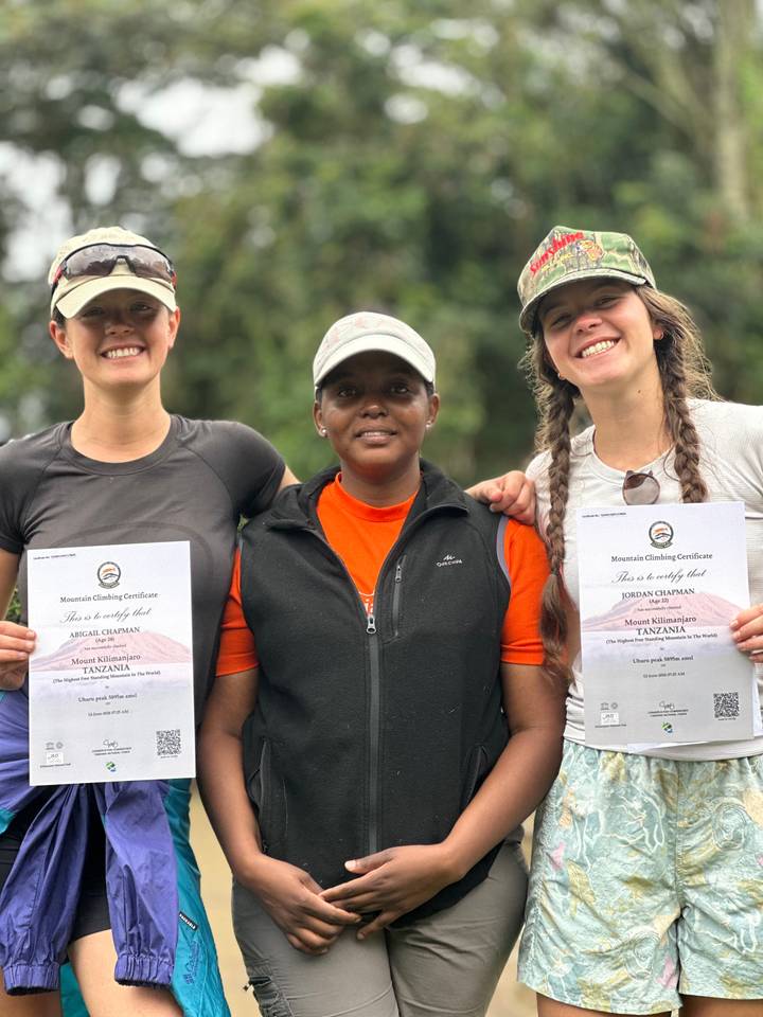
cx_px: 382
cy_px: 508
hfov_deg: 19.1
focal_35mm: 77
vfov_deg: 25.3
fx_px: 2263
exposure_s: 1/121
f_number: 2.8
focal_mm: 9
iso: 64
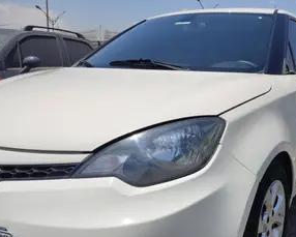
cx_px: 213
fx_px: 351
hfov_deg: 44.6
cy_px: 142
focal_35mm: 40
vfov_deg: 37.2
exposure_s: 1/2200
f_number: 1.79
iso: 100
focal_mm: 4.74
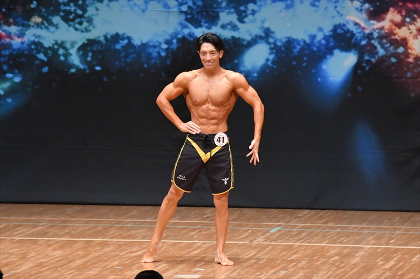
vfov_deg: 4.8
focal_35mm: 285
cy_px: 140
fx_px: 3323
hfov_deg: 7.2
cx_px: 210
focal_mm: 190
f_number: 5.6
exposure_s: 1/400
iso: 8000
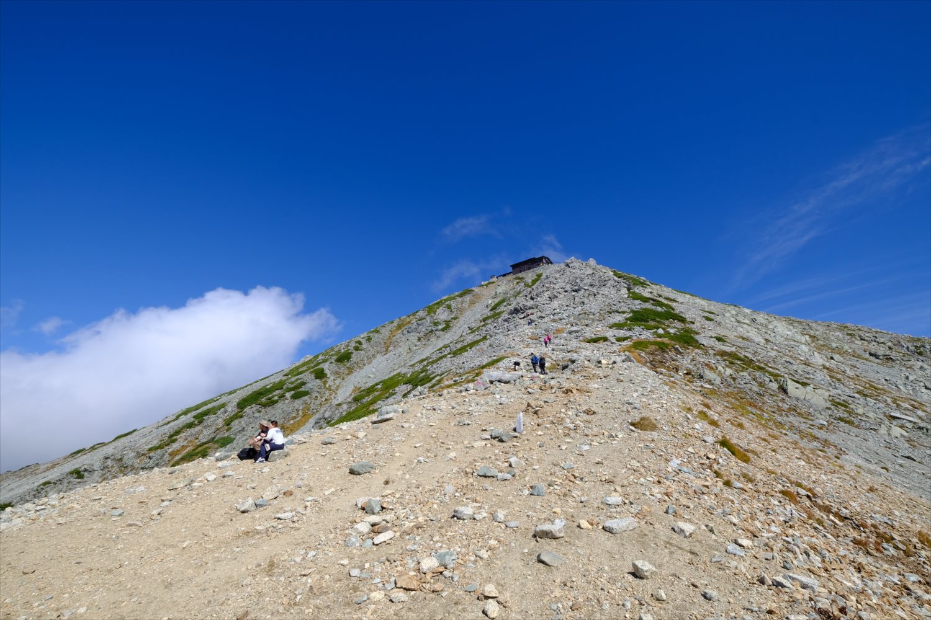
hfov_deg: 100.4
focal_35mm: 15
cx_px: 466
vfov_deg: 77.3
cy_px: 310
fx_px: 388
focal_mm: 10
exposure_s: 1/250
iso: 200
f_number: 11
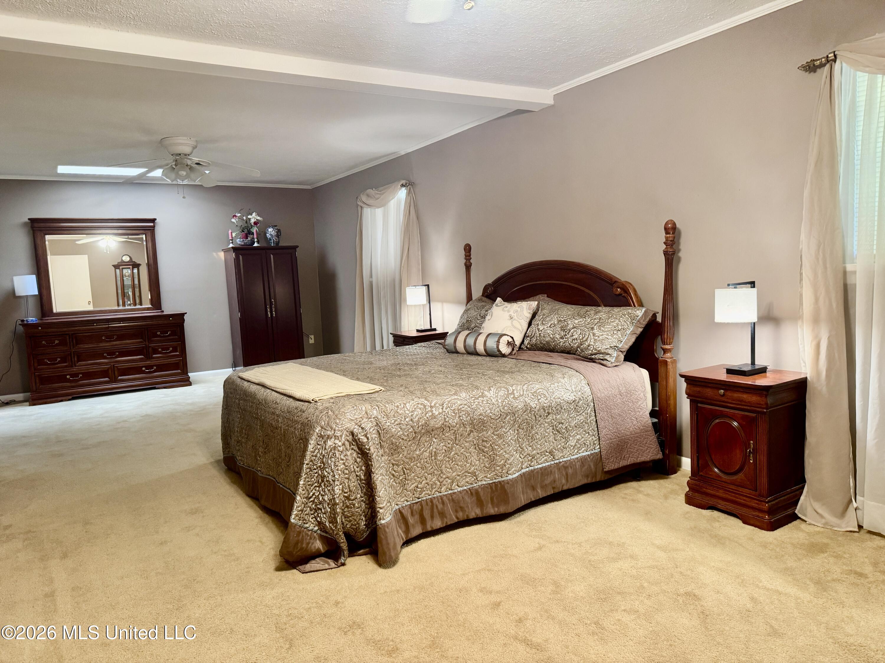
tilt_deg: -5.9
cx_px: 442
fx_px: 614
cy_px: 332
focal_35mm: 24
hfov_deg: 71.6
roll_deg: +2.5
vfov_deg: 56.8
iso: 250
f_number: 1.78
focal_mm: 6.76
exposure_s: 1/60
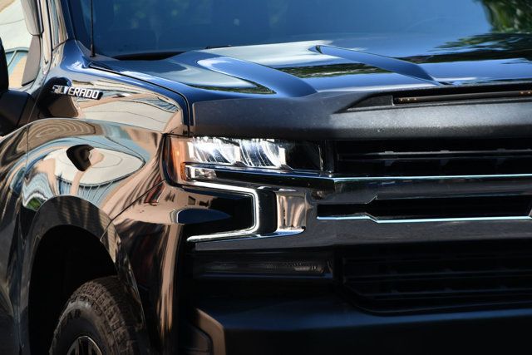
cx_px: 266
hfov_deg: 10.2
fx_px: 2986
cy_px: 178
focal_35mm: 202
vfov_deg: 6.8
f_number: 7.1
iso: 200
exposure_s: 1/250
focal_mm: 135
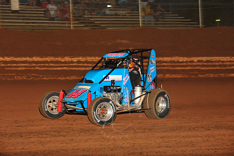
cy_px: 78
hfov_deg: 17.1
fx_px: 780
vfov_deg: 11.4
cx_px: 117
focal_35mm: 120
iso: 1000
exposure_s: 1/320
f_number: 7.1
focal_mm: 120
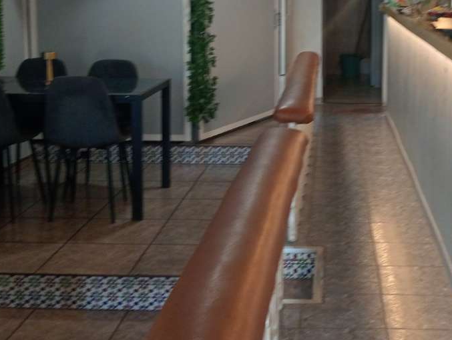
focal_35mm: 62
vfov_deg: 23.4
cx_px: 331
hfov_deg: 30.7
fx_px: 811
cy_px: 66
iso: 243
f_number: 1.8
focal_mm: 3.98
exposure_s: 1/33.3
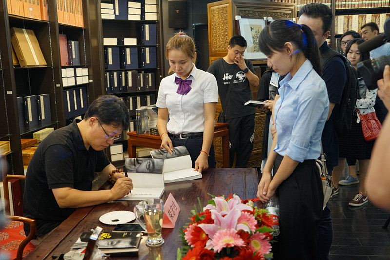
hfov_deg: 51.9
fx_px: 401
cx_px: 195
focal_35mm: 37
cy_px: 130
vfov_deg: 35.9
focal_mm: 37
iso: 1250
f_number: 4
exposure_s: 1/160
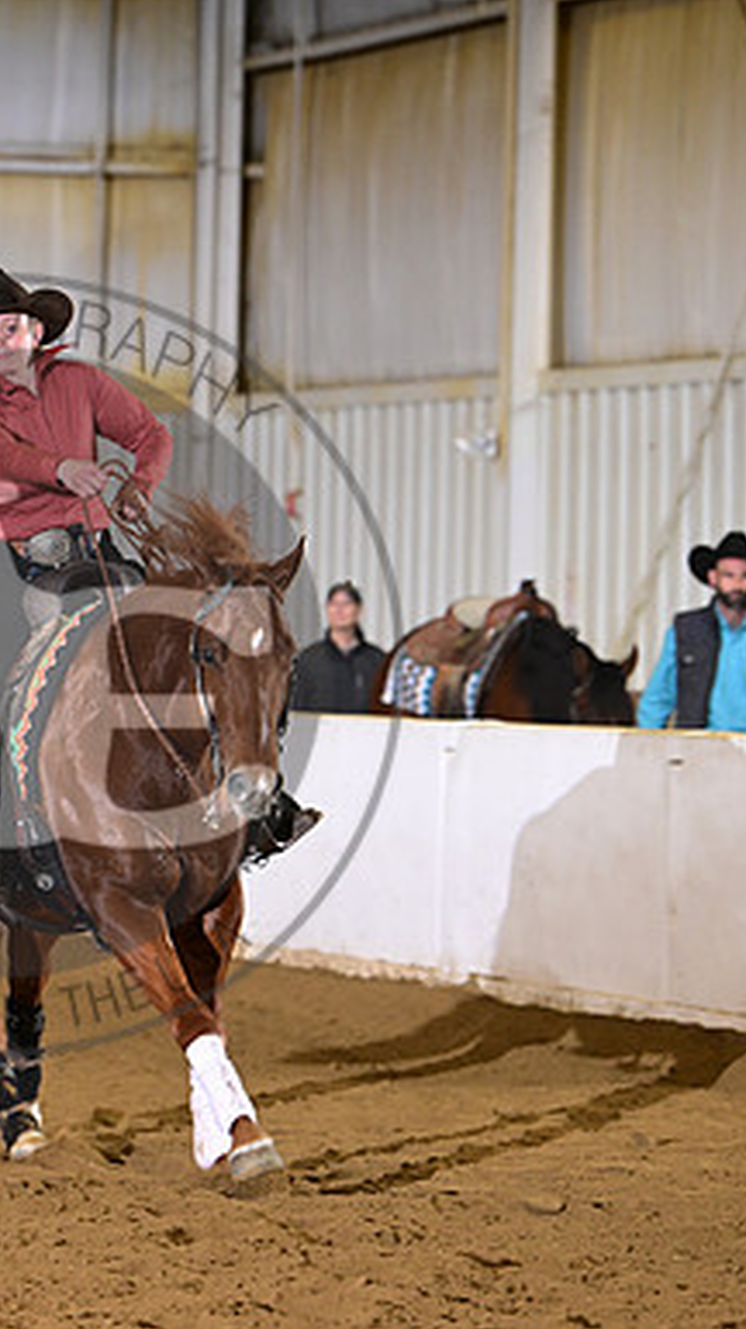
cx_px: -7
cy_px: 664
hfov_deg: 5.1
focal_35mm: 237
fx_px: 8351
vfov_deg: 9.1
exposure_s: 1/200
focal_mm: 150
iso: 2000
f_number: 4
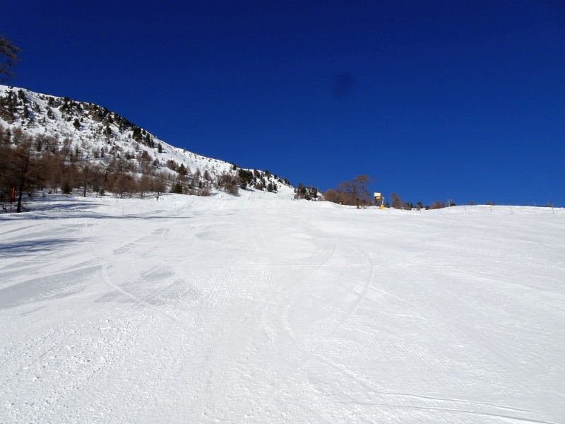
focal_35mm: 24
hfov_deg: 71.6
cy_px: 212
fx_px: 392
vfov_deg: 56.8
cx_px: 282
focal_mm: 4.1
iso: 80
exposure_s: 1/2000
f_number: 4
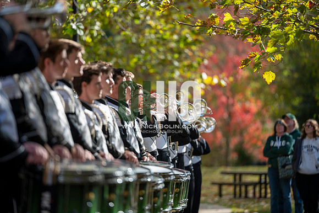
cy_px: 106
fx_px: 1771
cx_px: 160
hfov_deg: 10.3
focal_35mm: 200
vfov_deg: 6.9
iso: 64
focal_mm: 200
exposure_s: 1/500
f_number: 2.8
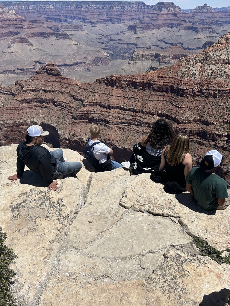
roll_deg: +0.7
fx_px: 230
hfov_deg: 53.1
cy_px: 153
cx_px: 115
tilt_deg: -32.5
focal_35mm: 26
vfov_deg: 67.3
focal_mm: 5.7
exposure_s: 1/8000
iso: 50
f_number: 1.5
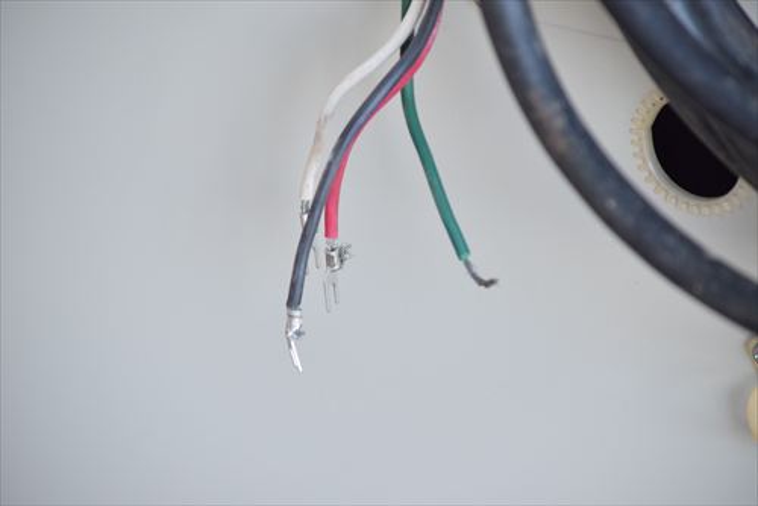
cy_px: 253
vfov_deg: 5.9
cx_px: 379
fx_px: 4898
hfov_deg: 8.8
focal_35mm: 232
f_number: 6.3
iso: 1250
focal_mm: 155
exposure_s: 1/250
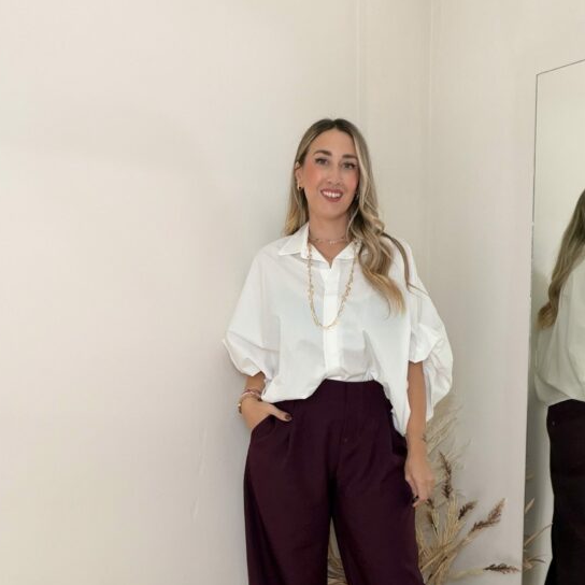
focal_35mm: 39
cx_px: 306
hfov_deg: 42.8
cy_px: 411
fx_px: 746
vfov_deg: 42.0
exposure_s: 1/61
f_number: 1.9
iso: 80
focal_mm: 2.71
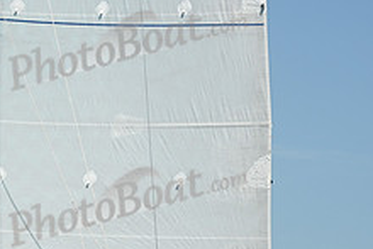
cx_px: -78
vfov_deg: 5.2
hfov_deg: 7.7
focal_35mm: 264
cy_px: 314
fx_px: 2737
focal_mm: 100
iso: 320
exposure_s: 1/1000
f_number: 11
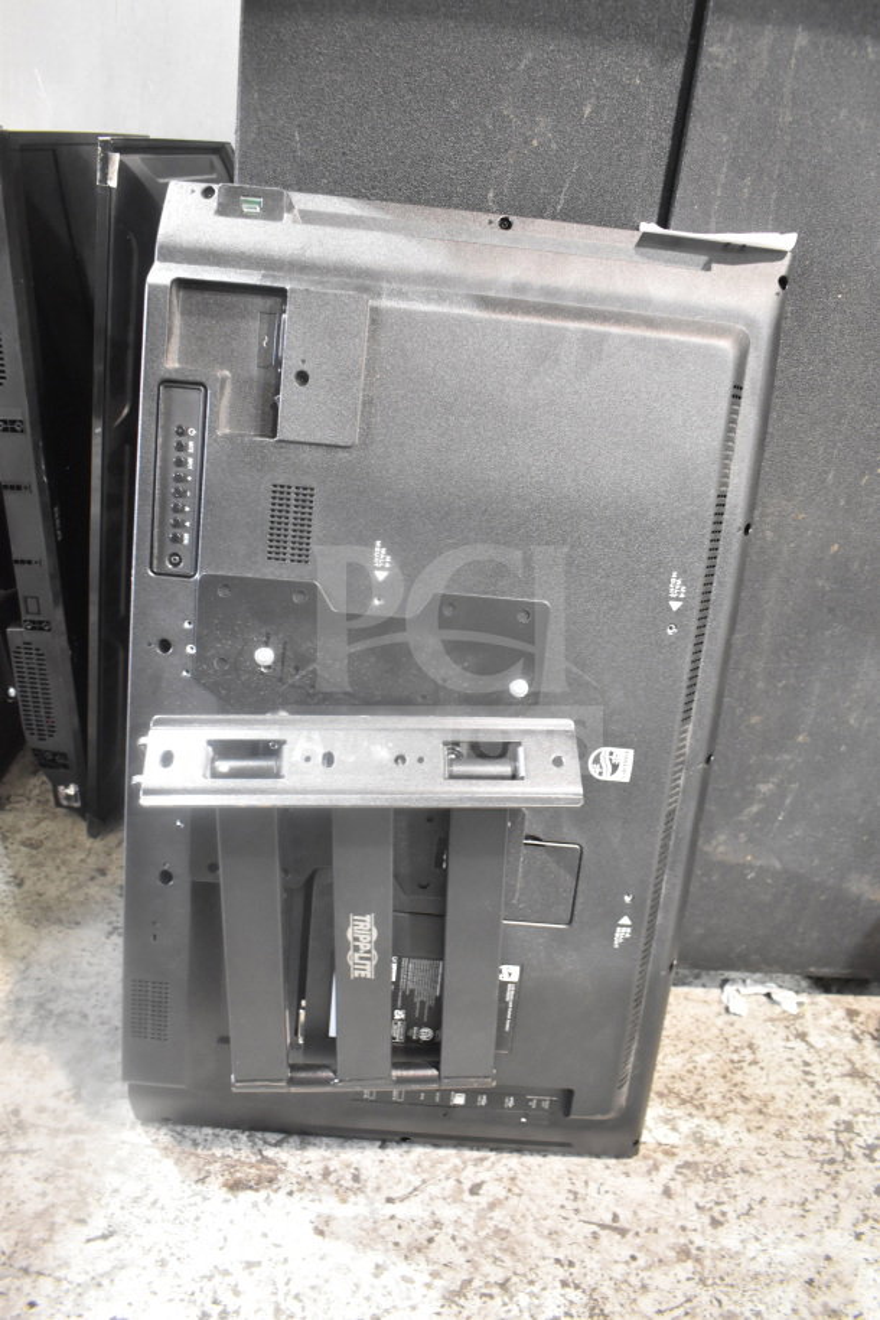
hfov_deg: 47.9
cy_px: 660
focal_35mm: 27
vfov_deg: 67.4
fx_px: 990
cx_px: 440
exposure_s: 1/30
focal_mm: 18
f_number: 3.5
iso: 2800
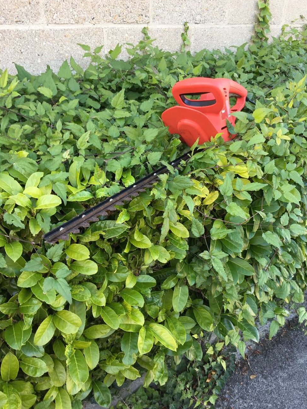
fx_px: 355
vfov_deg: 60.0
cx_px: 157
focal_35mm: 30
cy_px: 199
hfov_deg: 46.8
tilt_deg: -28.8
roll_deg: -0.2
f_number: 2.2
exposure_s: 1/50
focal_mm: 4.15
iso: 25
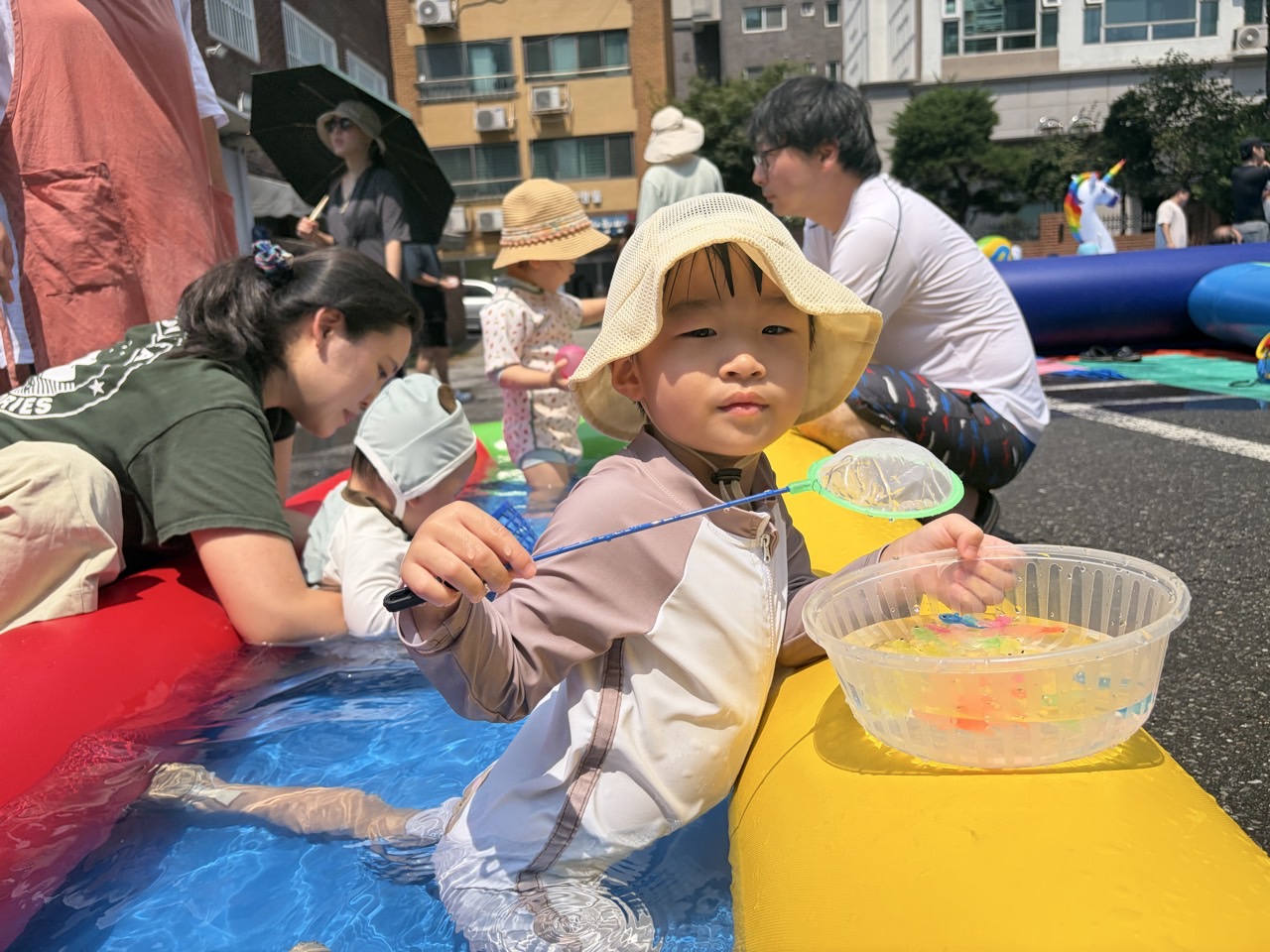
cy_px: 476
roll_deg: +3.8
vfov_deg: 53.1
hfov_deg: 67.3
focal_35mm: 26
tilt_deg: -9.3
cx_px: 635
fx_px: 954
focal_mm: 5.96
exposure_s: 1/6993
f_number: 1.6
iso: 64
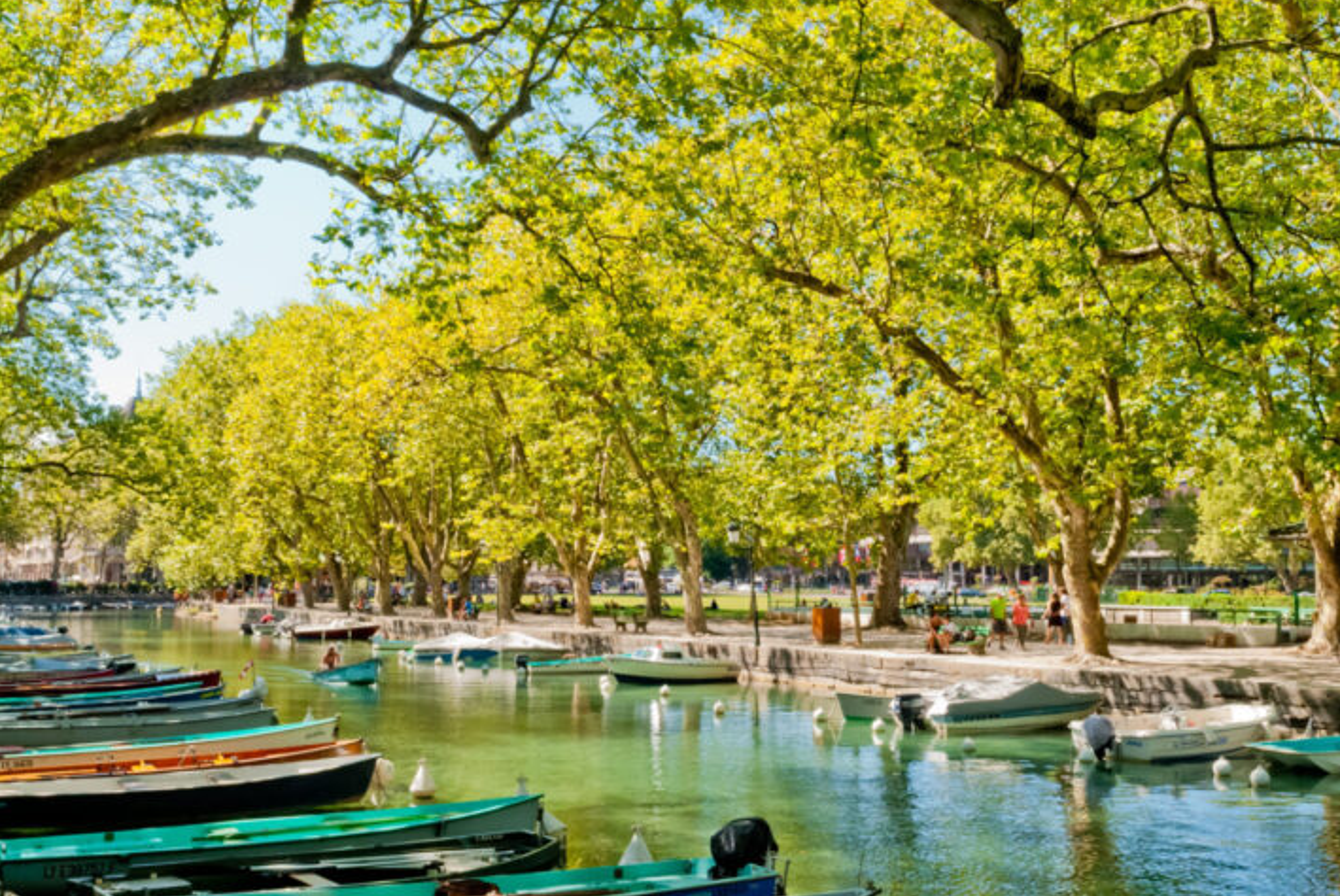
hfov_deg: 49.5
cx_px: 677
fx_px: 1453
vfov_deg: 34.3
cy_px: 485
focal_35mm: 39
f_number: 16
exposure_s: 1/50
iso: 200
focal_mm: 18
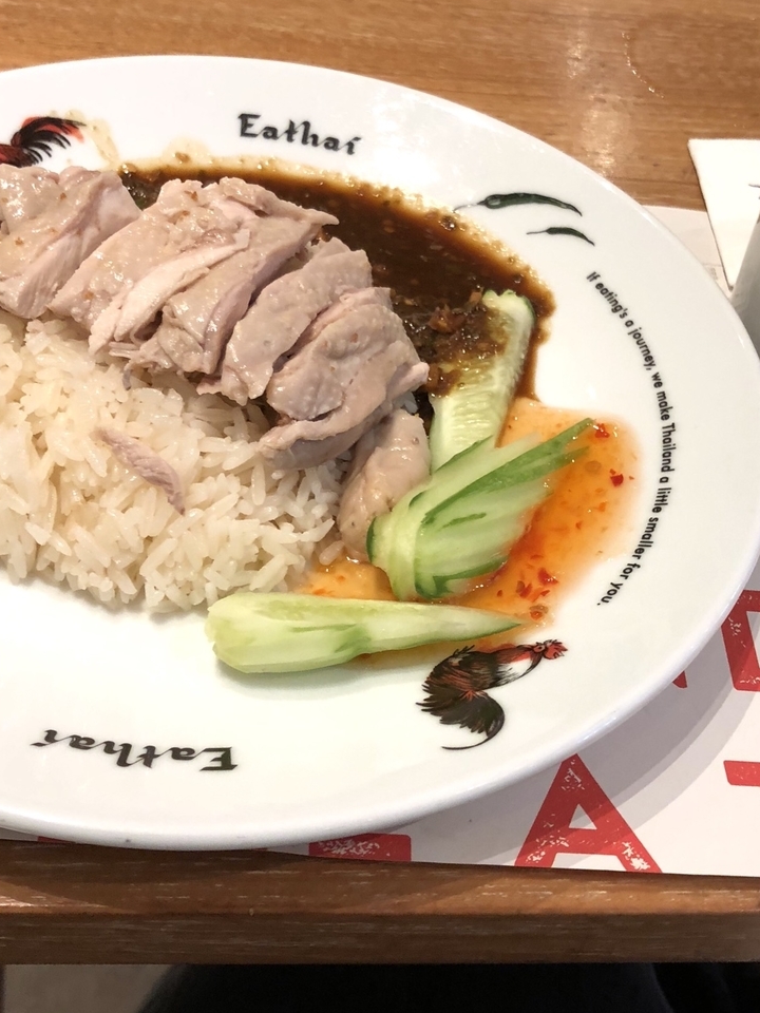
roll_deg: +3.5
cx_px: 413
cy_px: 539
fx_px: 1025
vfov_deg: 52.6
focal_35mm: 35
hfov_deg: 40.7
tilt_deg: -44.1
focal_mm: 4
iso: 50
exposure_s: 1/17
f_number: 1.8
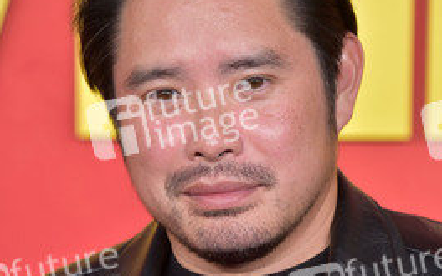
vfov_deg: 4.1
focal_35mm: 324
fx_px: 3903
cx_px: 222
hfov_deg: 6.5
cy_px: 204
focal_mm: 210
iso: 1600
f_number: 6.3
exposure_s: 1/1000
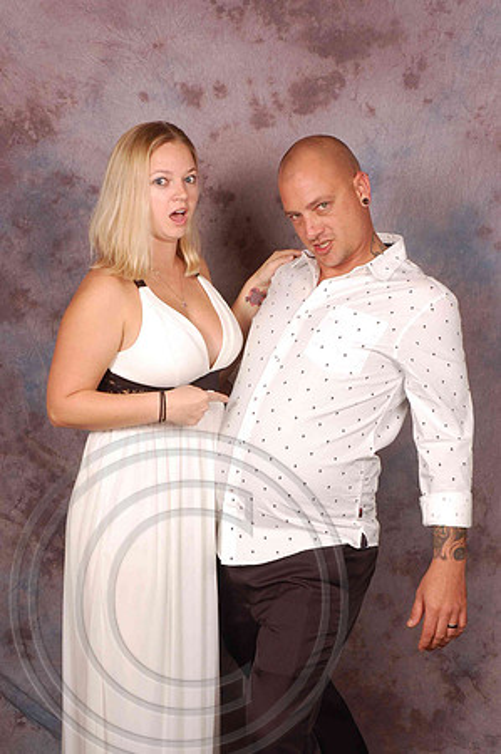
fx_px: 1381
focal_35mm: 66
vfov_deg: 30.5
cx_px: 250
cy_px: 377
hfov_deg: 20.6
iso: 200
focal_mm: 44
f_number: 10
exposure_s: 1/125
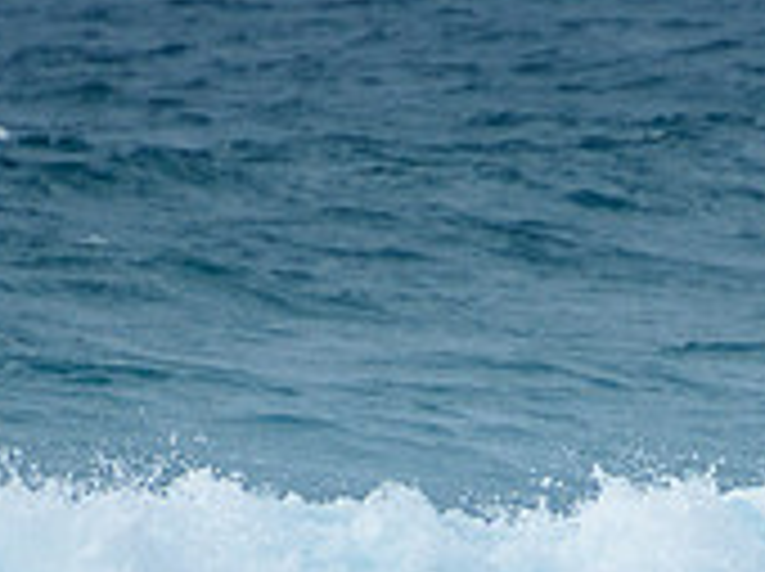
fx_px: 43497
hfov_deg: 1.0
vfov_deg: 0.8
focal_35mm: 1971
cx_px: 590
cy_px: 804
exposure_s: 1/2000
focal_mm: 400
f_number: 5.6
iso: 360
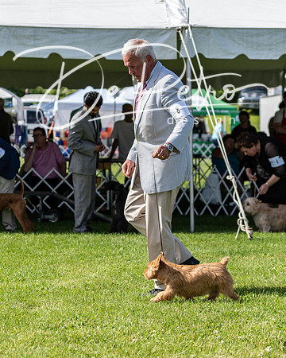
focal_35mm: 123
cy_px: 174
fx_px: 1306
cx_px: 167
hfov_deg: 12.5
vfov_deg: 15.6
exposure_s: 1/2000
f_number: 4
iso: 400
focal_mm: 77
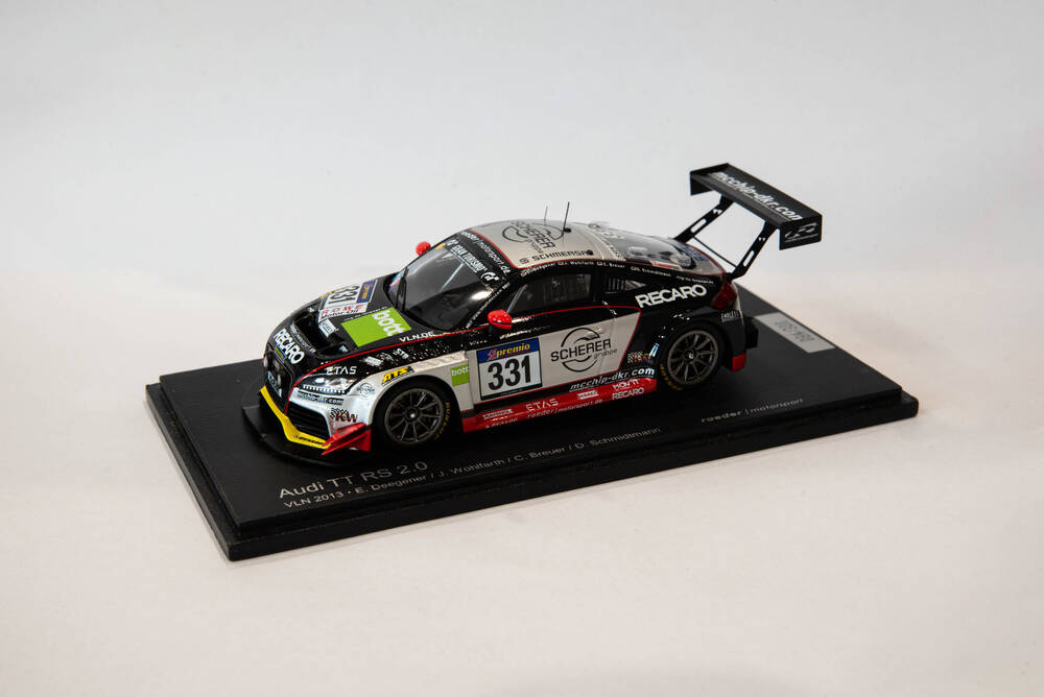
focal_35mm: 66
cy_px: 348
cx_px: 522
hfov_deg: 30.5
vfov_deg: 20.6
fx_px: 1915
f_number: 18
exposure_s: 1/15
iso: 320
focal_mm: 66
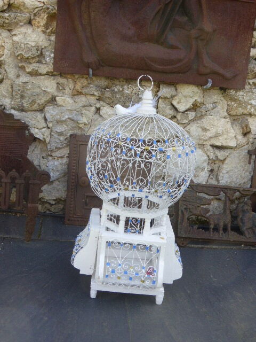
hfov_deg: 29.7
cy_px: 171
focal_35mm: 49
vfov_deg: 38.9
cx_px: 128
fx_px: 483
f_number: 4.2
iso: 160
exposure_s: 1/250
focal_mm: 8.5
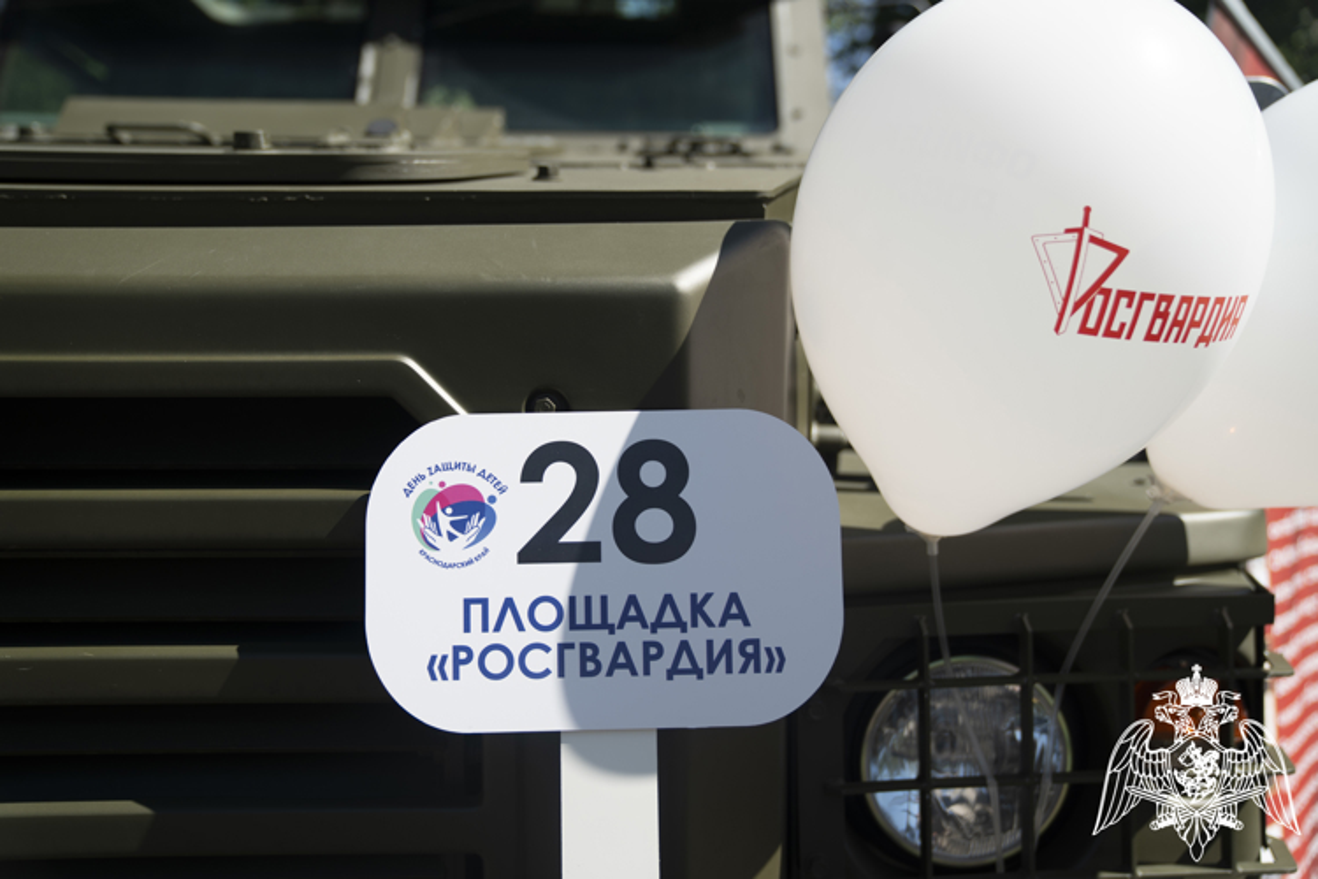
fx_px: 1245
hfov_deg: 55.8
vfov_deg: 38.9
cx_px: 659
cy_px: 440
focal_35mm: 34
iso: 100
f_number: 2.8
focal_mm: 34
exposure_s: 1/640
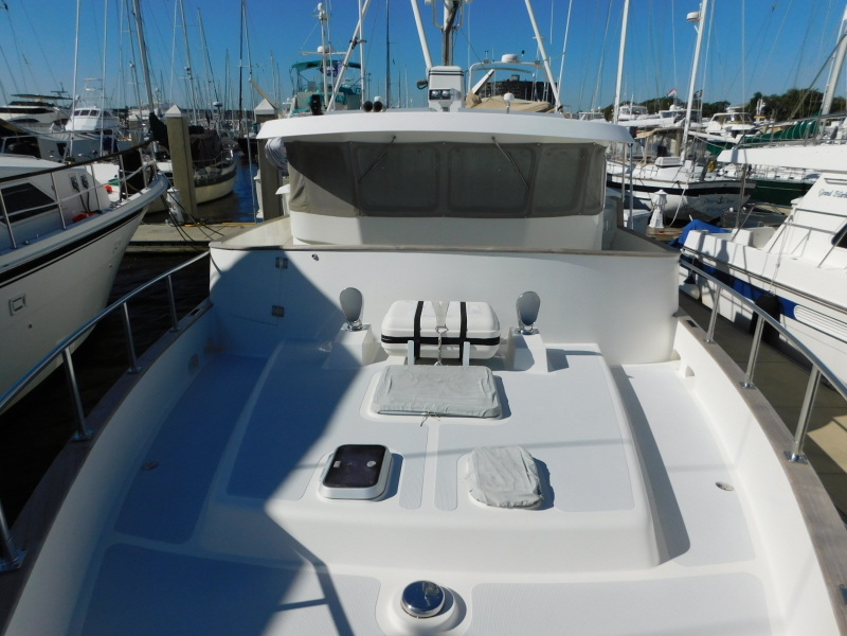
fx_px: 563
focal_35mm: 23
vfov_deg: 58.9
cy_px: 318
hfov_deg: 73.9
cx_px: 424
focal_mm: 4
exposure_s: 1/1500
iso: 125
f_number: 6
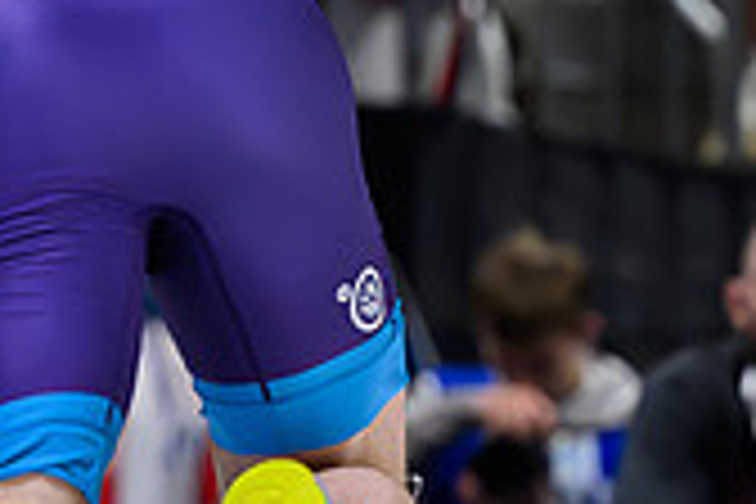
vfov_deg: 2.3
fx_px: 12473
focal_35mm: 594
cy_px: 87
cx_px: 22
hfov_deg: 3.5
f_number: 2.8
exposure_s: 1/640
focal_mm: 120
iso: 6400
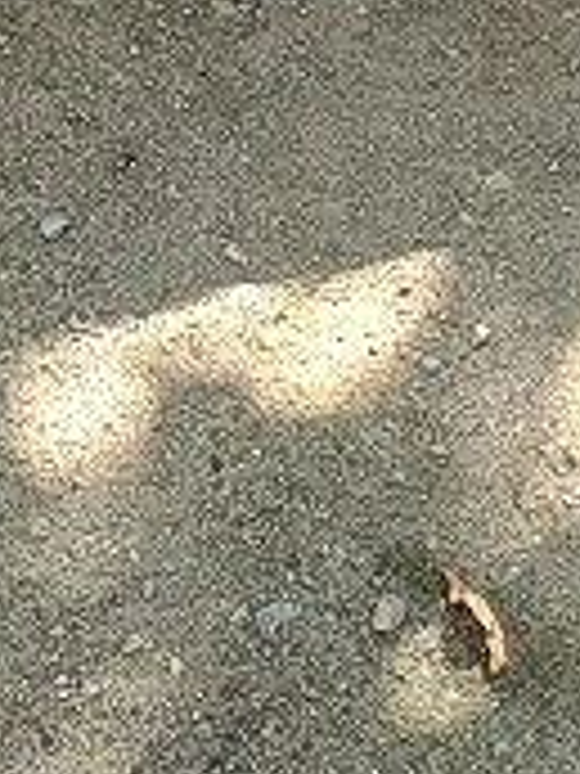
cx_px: 54
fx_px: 4334
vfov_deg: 7.7
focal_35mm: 194
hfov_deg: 7.6
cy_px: -2086
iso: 143
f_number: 1.7
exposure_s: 1/120
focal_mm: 4.71
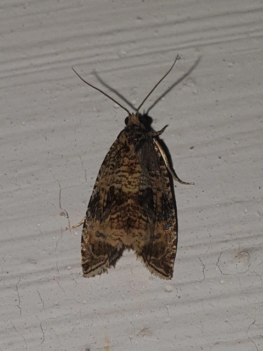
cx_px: 132
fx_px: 264
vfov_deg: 67.3
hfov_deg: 53.0
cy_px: 176
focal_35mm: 26
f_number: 2.4
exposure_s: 1/3559
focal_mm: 4.3
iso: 50
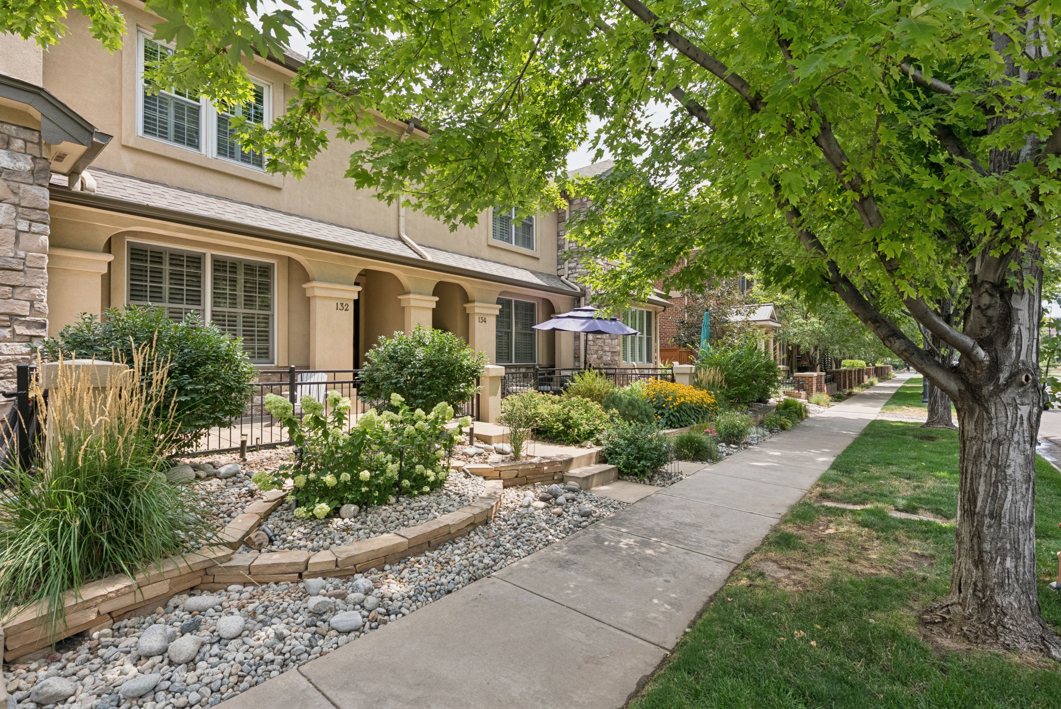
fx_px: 472
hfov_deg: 96.7
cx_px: 530
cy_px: 354
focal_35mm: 16
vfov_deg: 73.8
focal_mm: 16
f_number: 10
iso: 320
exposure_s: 1/125
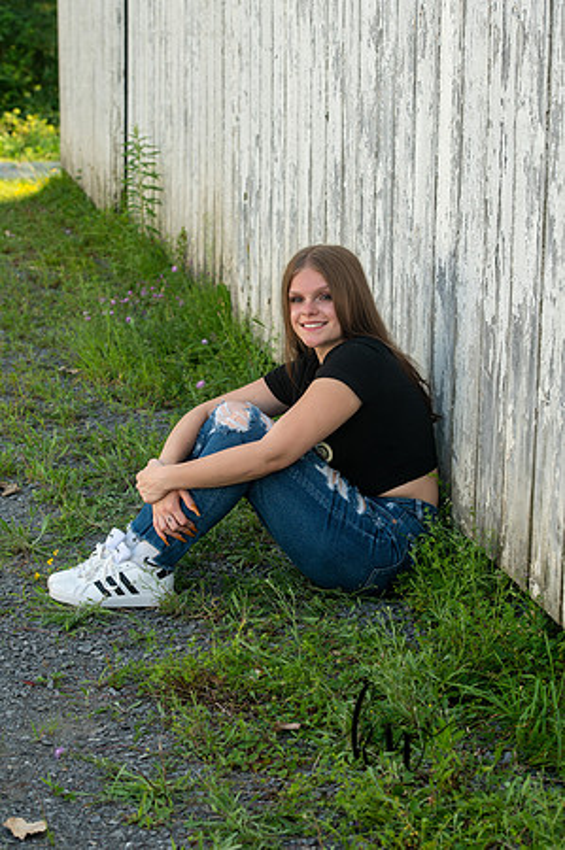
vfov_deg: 23.9
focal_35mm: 85
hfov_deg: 16.0
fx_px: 2006
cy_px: 425
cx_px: 282
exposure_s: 1/250
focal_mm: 85
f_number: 6.3
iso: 400
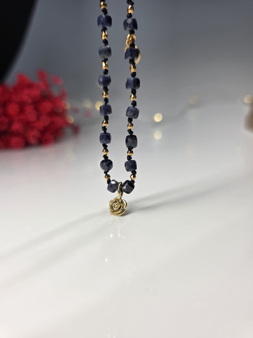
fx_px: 224
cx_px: 126
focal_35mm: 23
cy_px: 169
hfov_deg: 58.9
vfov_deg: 73.9
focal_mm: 6.3
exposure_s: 1/73.7
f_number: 1.7
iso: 16
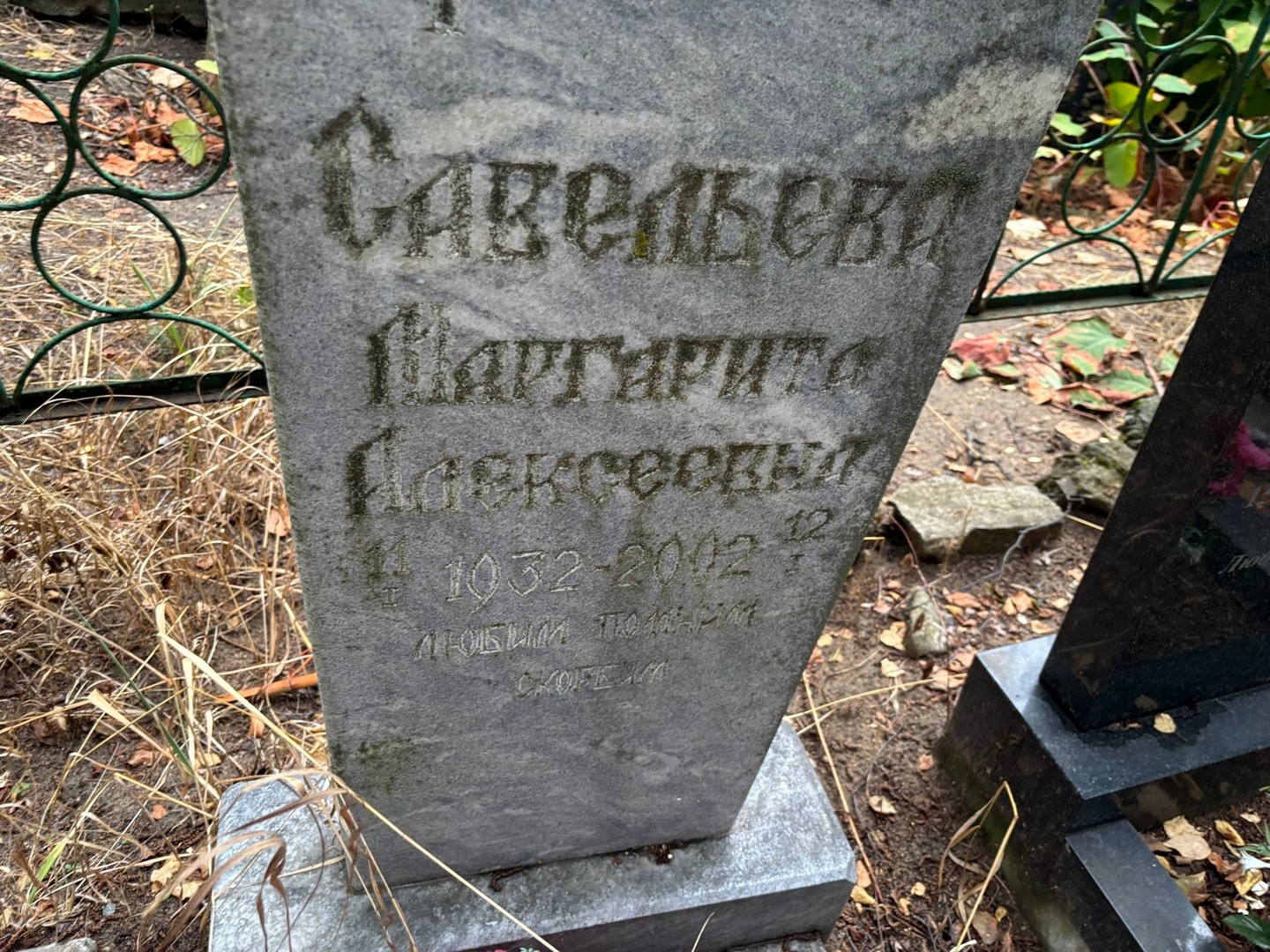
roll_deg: -1.1
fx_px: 954
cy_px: 476
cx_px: 635
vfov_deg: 53.1
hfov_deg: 67.3
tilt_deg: -39.0
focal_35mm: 26
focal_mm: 5.96
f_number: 1.6
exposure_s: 1/60
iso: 160
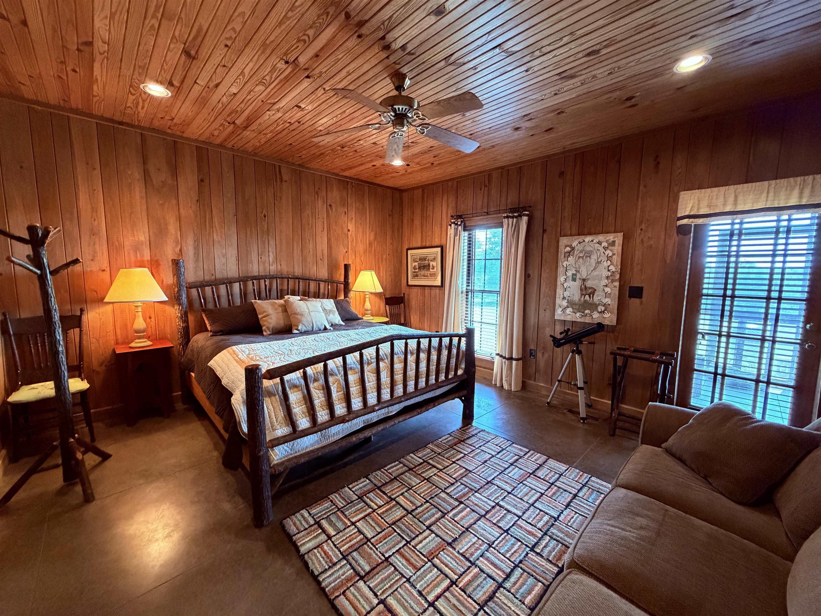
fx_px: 332
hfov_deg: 102.1
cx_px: 410
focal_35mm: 14
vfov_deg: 85.7
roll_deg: -0.8
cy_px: 308
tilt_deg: -5.4
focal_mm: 2.22
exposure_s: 1/60
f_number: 2.2
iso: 640
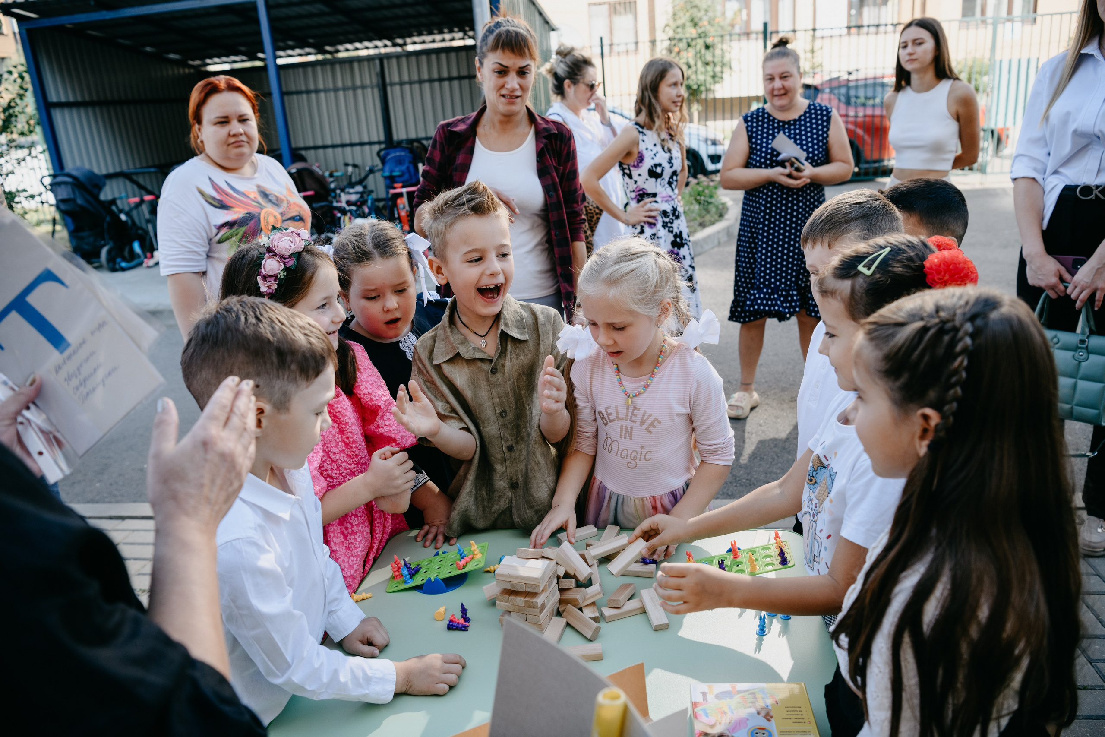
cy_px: 368
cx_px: 552
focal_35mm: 28
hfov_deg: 65.5
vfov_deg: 46.4
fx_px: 859
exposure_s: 1/400
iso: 160
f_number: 4
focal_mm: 28
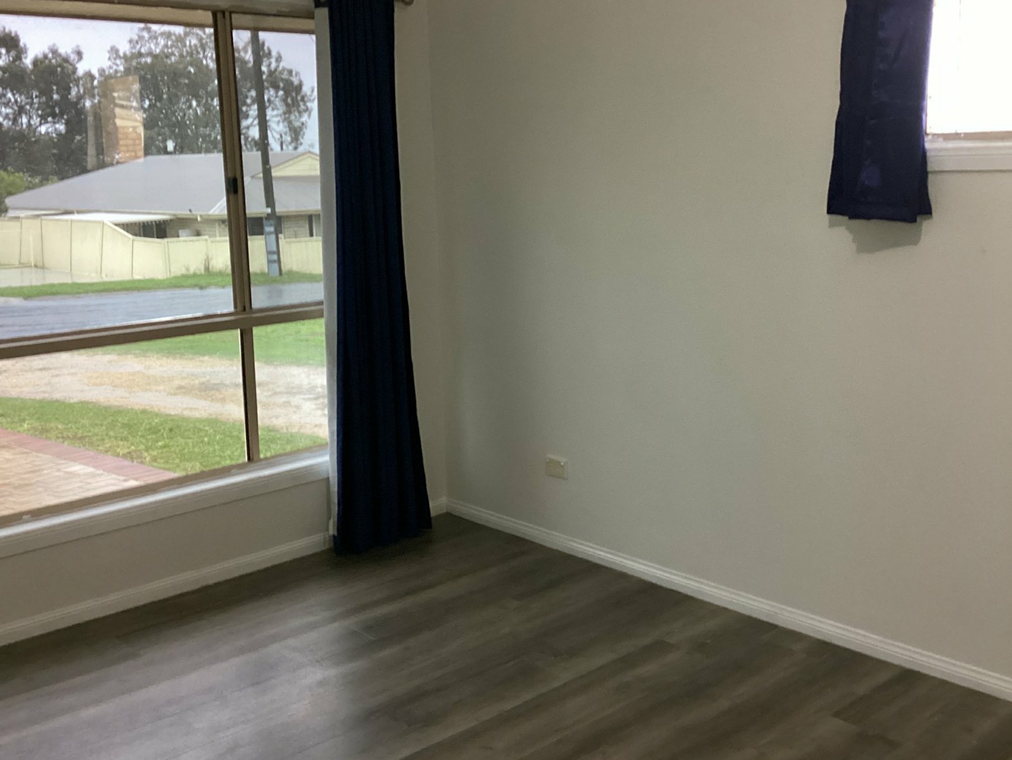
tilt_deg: -7.7
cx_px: 568
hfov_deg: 47.8
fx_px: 1140
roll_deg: +1.5
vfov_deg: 36.7
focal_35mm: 39
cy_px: 309
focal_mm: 3.3
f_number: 2.4
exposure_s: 1/33
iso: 320
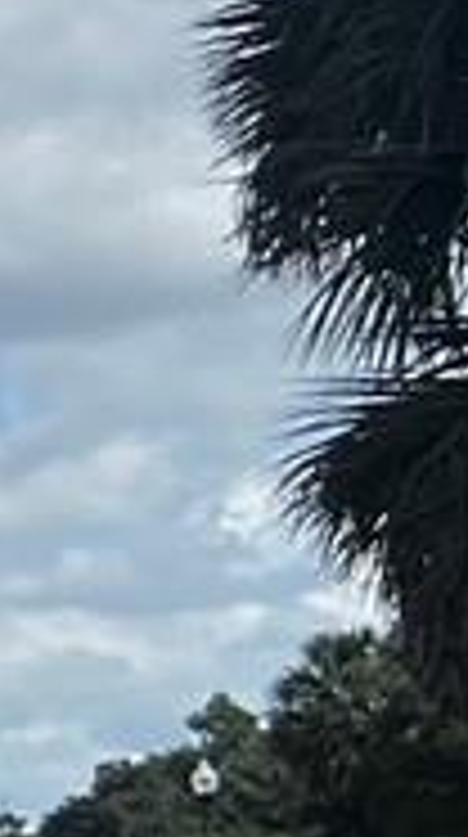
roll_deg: +0.3
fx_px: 5408
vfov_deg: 8.8
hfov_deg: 4.0
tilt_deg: +5.7
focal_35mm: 244
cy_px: 549
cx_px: -2457
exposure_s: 1/4630
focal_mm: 5.7
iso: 50
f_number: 1.5
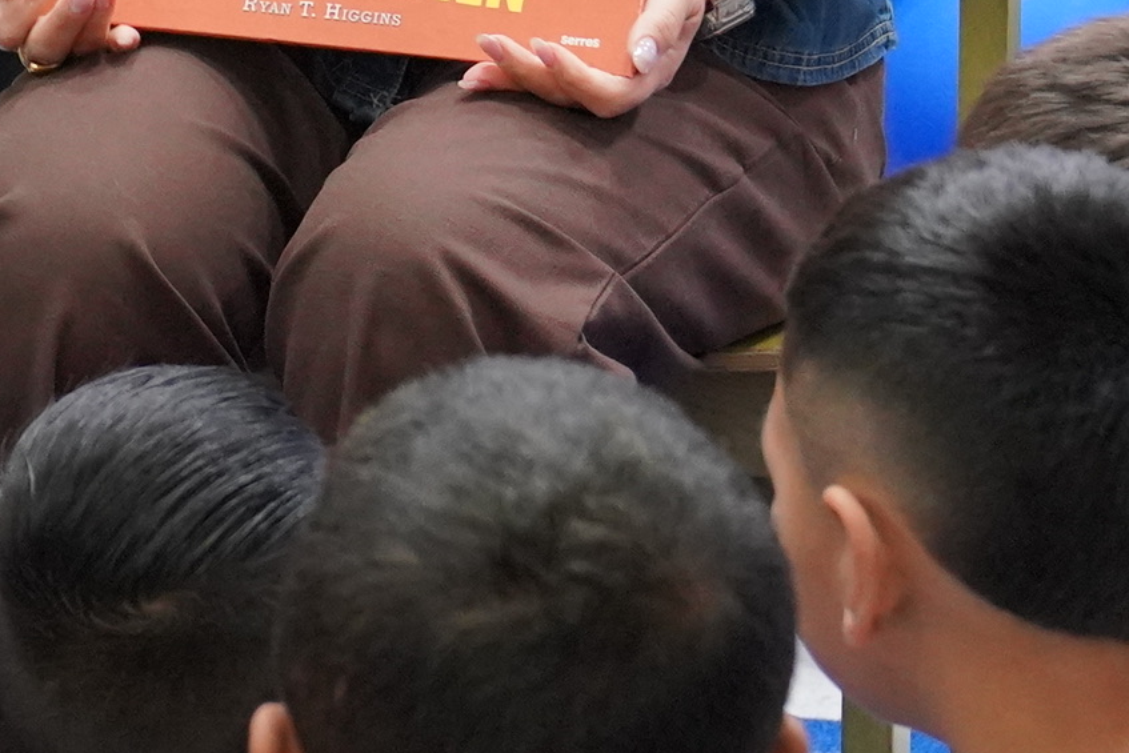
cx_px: -586
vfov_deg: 5.6
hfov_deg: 8.3
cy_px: 148
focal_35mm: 244
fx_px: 7653
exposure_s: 1/160
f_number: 4
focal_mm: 40
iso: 2500
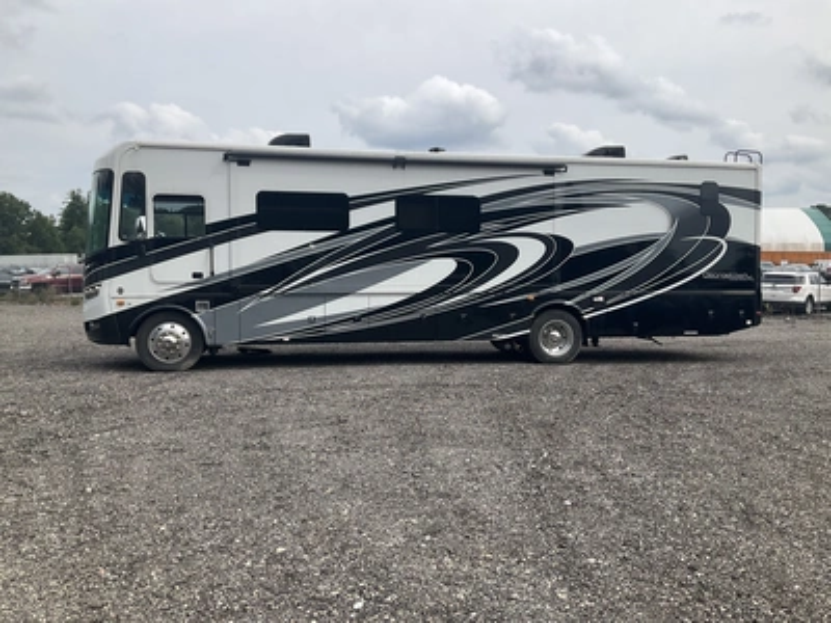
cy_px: 312
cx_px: 416
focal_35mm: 29
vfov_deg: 48.2
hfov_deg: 61.7
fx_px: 696
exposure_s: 1/1626
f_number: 1.8
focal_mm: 3
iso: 25
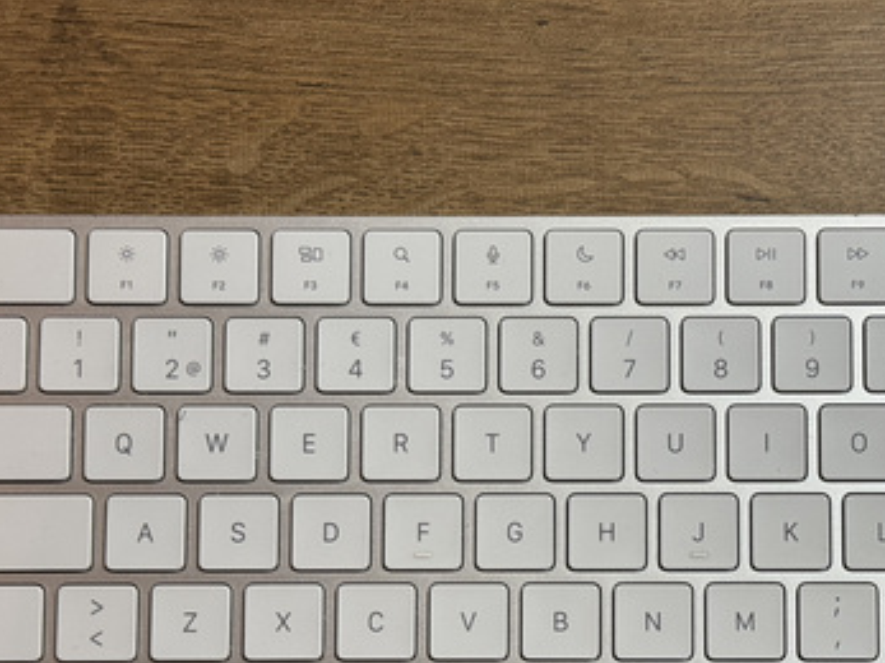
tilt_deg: -81.9
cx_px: 607
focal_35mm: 83
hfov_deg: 23.4
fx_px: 2121
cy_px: 484
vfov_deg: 17.7
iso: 80
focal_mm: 6.76
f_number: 1.78
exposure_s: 1/100
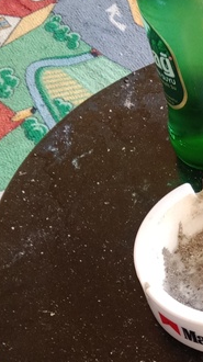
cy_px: 295
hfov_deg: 14.6
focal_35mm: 76
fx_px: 729
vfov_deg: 27.3
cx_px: 317
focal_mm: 3.4
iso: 348
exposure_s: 1/33.3
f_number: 2.2
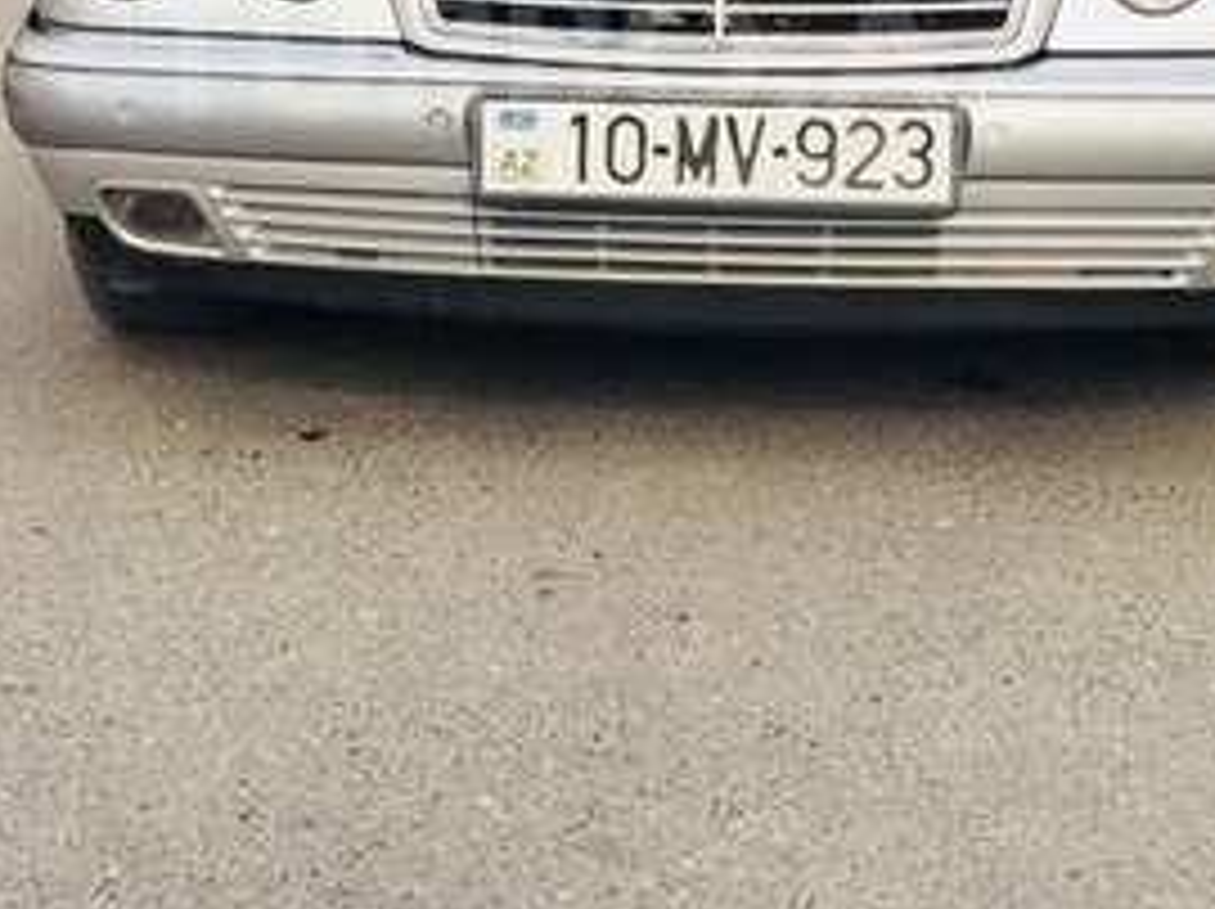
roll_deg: -0.1
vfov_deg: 20.2
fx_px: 2490
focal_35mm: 71
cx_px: 603
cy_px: 52
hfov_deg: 27.4
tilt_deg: -9.0
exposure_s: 1/807
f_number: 2.2
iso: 32
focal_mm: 4.15
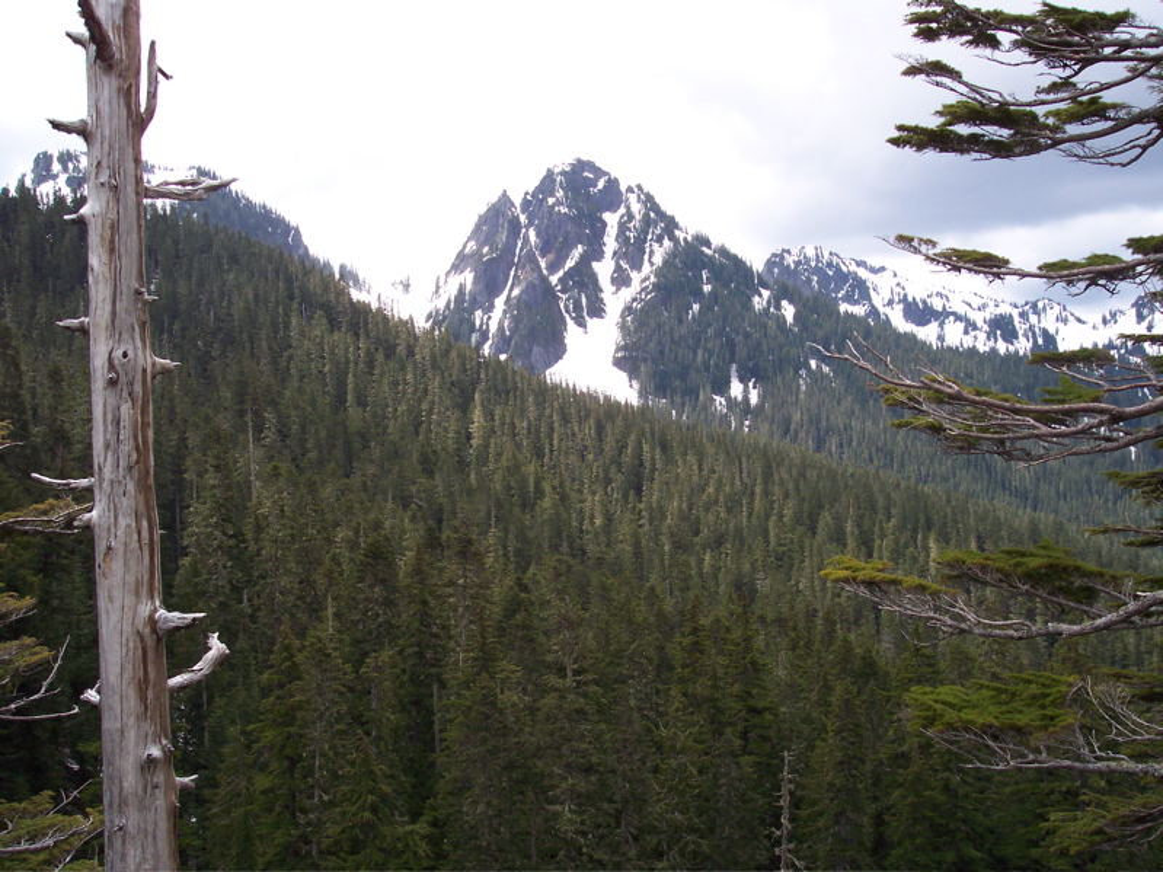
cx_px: 582
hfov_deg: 49.0
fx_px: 1277
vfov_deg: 37.7
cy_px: 436
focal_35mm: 38
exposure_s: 1/500
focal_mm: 8
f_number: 4.8
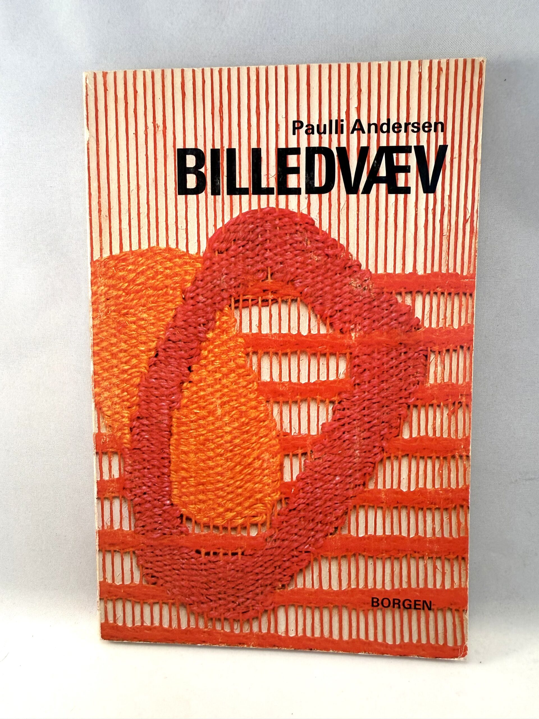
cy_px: 360
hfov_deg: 56.8
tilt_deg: -21.8
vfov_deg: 71.6
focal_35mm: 24
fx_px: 498
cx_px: 270
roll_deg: +2.0
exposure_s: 1/100
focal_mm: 2.22
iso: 100
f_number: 2.2
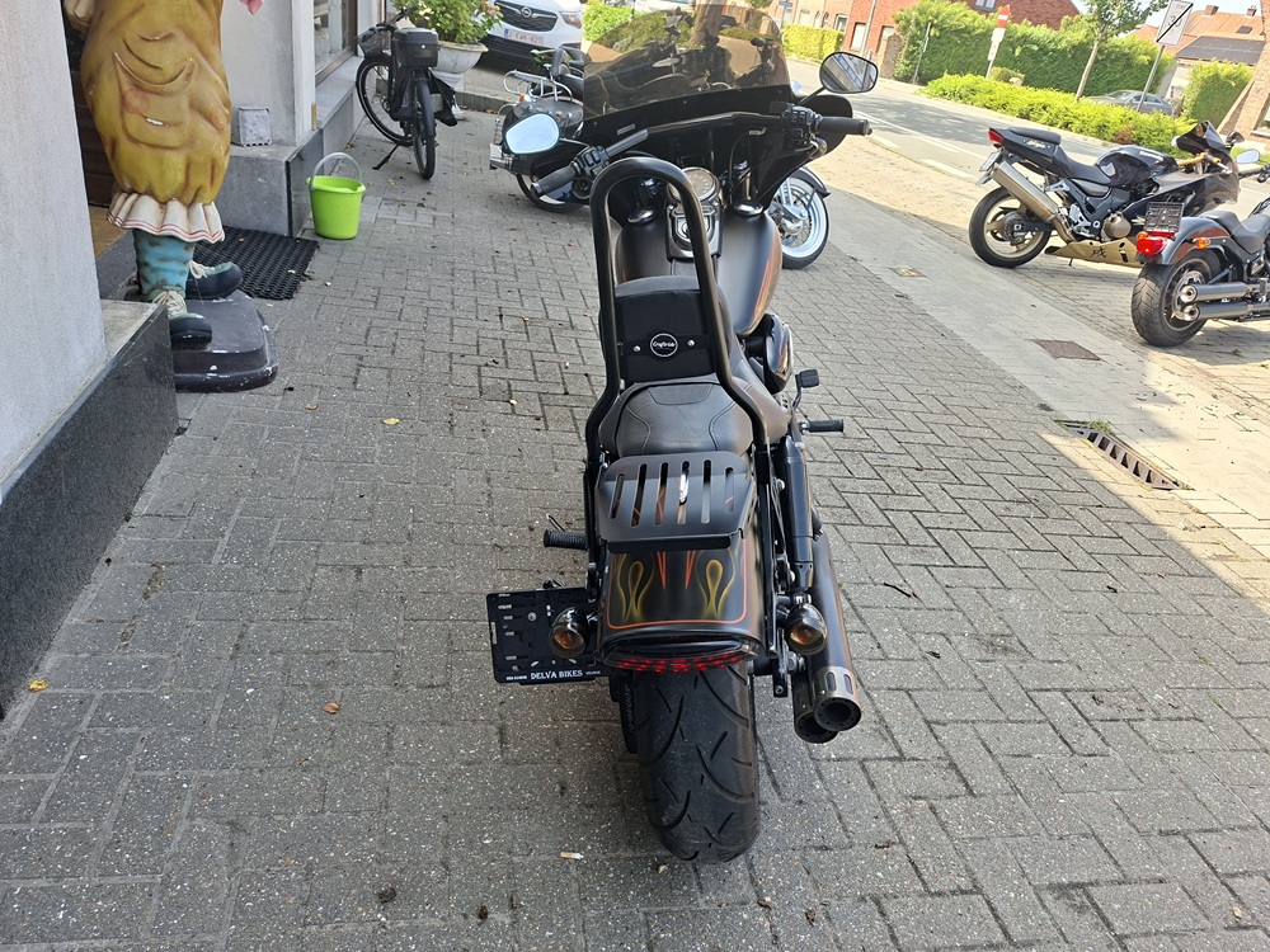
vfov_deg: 58.9
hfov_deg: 73.9
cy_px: 476
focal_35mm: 23
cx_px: 635
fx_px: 844
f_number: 1.8
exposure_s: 1/420
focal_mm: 5.54
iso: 50
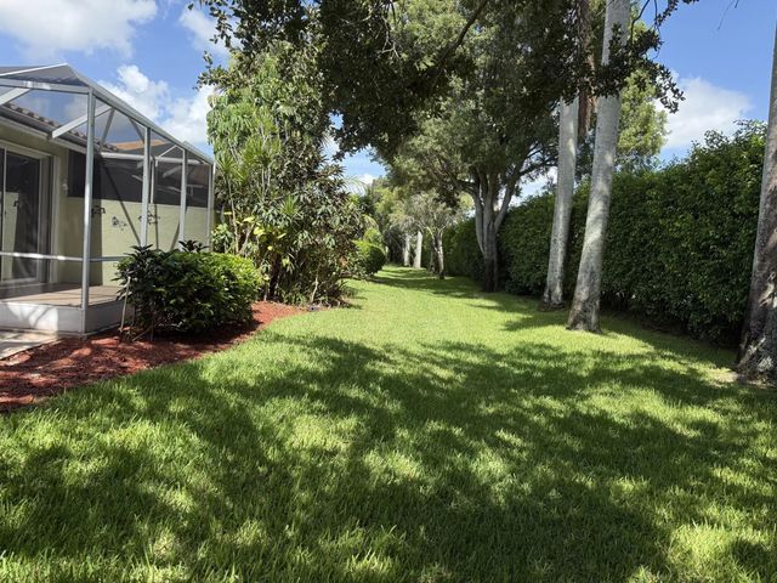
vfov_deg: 56.8
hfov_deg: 71.6
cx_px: 388
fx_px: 539
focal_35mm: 24
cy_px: 292
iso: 100
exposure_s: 1/1812
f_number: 1.78
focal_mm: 6.76
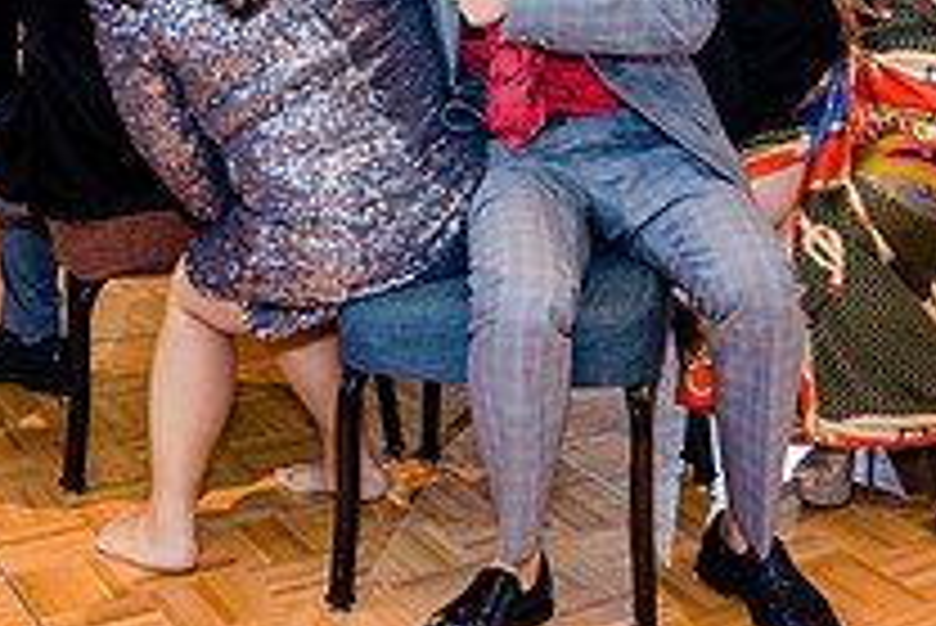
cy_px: -115
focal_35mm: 67
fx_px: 1743
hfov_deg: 29.9
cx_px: 594
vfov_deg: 19.2
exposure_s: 1/160
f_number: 4
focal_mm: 24
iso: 1000
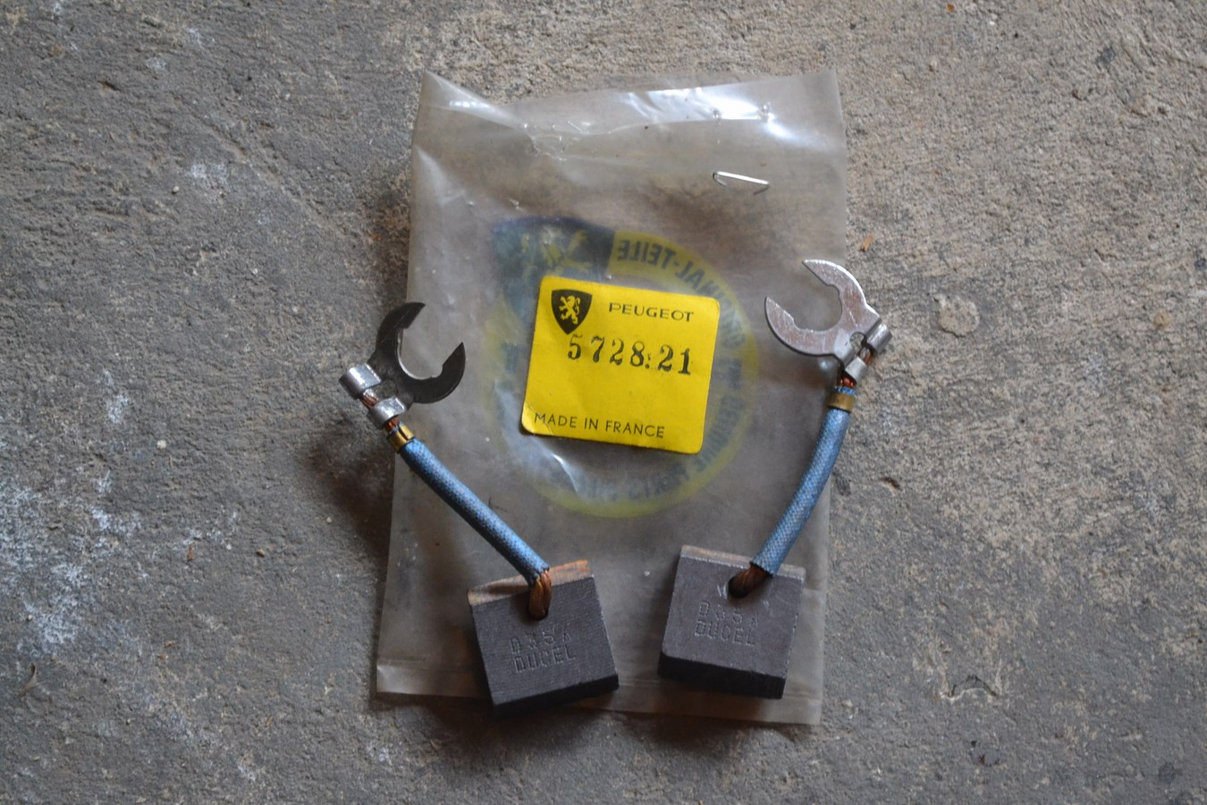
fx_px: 2766
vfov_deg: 16.6
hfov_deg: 24.6
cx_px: 604
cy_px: 402
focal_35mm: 82
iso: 1600
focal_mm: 55
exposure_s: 1/60
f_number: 5.6
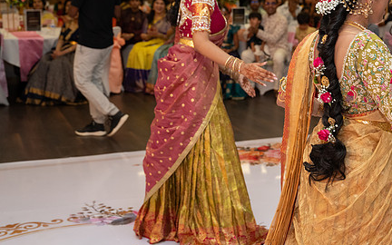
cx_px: 256
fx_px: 662
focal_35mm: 62
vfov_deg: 20.9
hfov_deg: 32.7
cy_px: 91
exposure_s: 1/160
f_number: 4
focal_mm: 45
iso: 1250
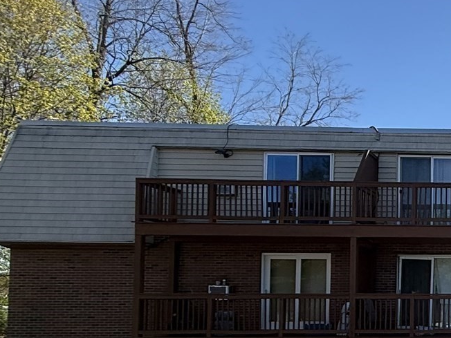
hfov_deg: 29.7
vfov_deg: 31.4
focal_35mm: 44
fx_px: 573
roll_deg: +0.9
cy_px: 301
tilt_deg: +2.0
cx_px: 644
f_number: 2.2
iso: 64
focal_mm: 2.22
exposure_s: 1/1211
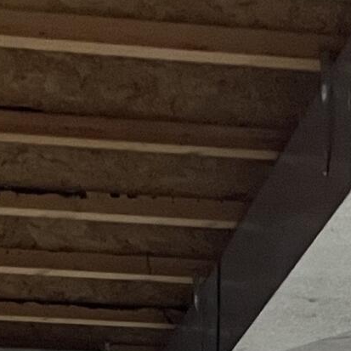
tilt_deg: -1.8
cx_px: 314
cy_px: 816
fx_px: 1916
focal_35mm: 167
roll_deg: +0.4
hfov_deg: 10.4
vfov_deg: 9.4
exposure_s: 1/60
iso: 250
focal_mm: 4.2
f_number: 1.6
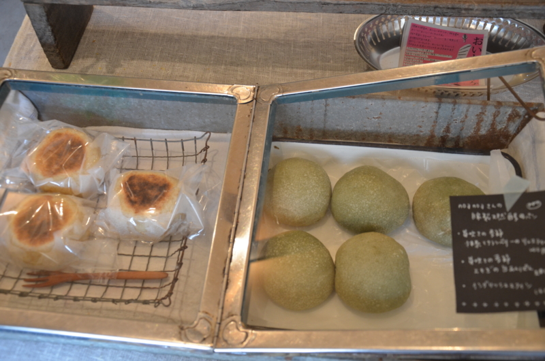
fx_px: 589
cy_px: 180
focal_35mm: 39
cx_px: 272
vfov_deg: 34.1
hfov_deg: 49.6
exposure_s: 1/60
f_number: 4
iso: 640
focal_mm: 26
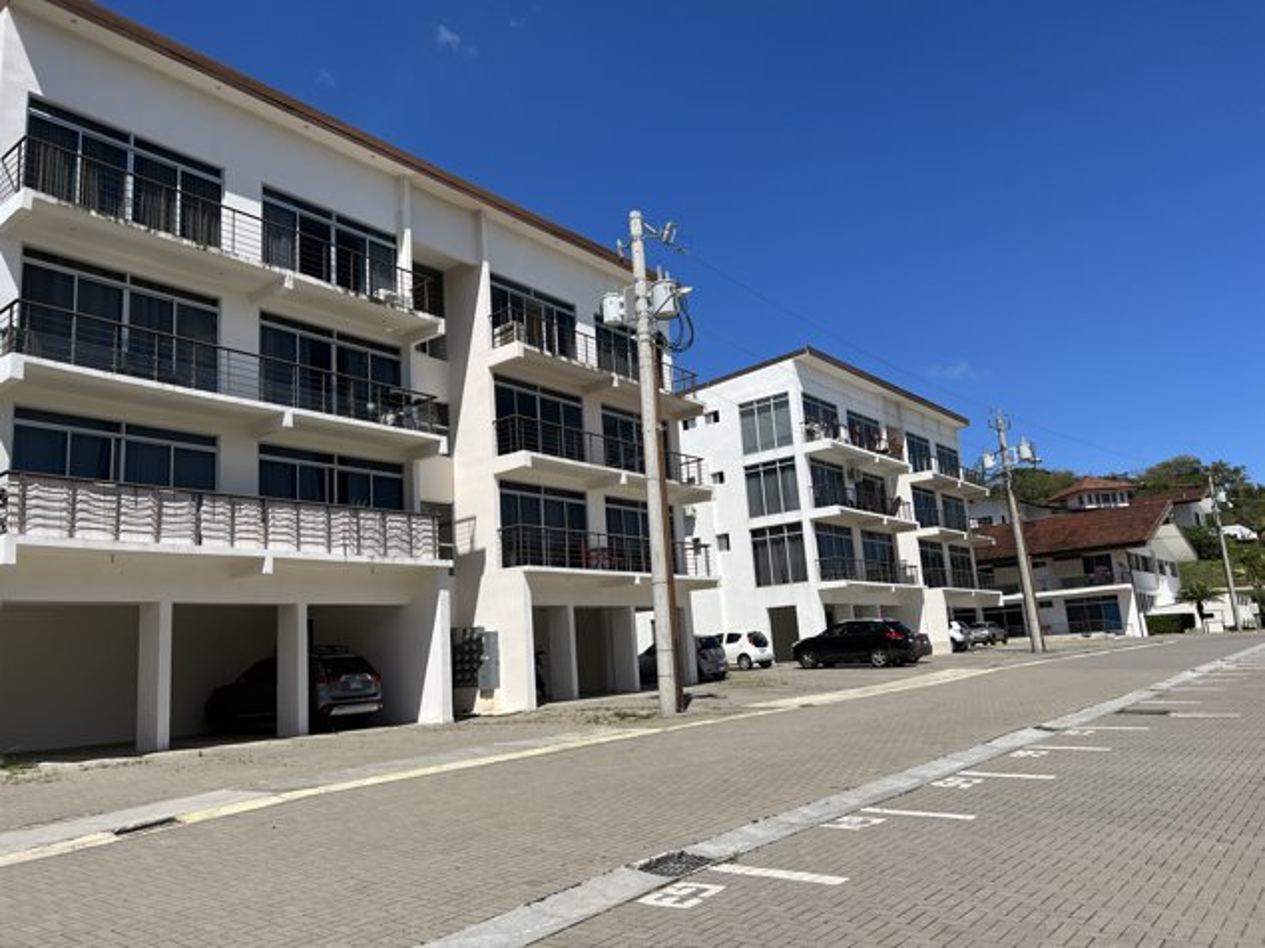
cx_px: 632
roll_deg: +4.1
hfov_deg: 67.3
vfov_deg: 53.0
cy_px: 474
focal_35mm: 26
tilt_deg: +11.1
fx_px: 950
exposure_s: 1/6211
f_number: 1.5
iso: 50
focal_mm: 5.7
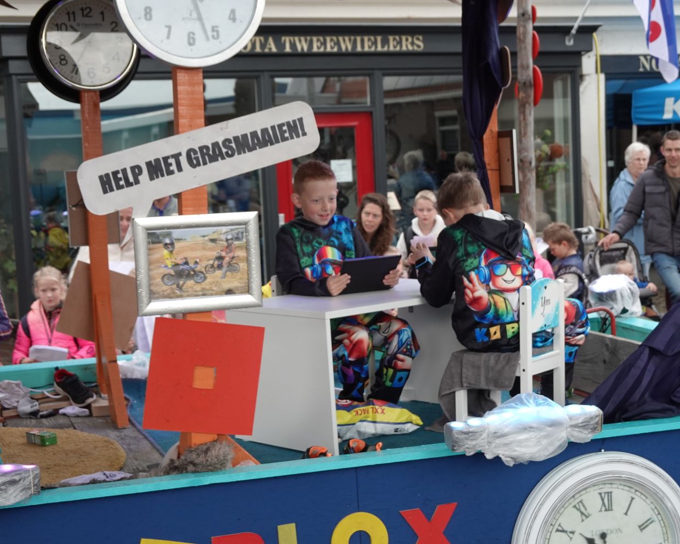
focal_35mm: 65
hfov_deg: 29.1
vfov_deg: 23.5
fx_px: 1309
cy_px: 273
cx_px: 386
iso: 320
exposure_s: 1/250
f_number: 4
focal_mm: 21.12
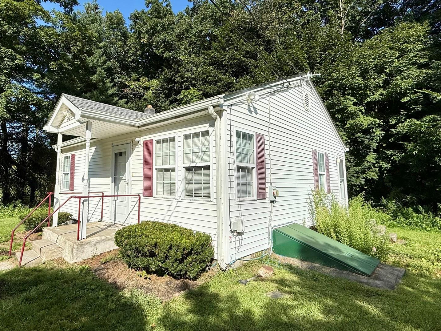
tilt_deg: +7.2
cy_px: 152
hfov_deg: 80.5
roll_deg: -1.3
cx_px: 170
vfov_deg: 65.9
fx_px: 255
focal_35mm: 20
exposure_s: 1/2717
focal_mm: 2.22
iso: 50
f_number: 2.2
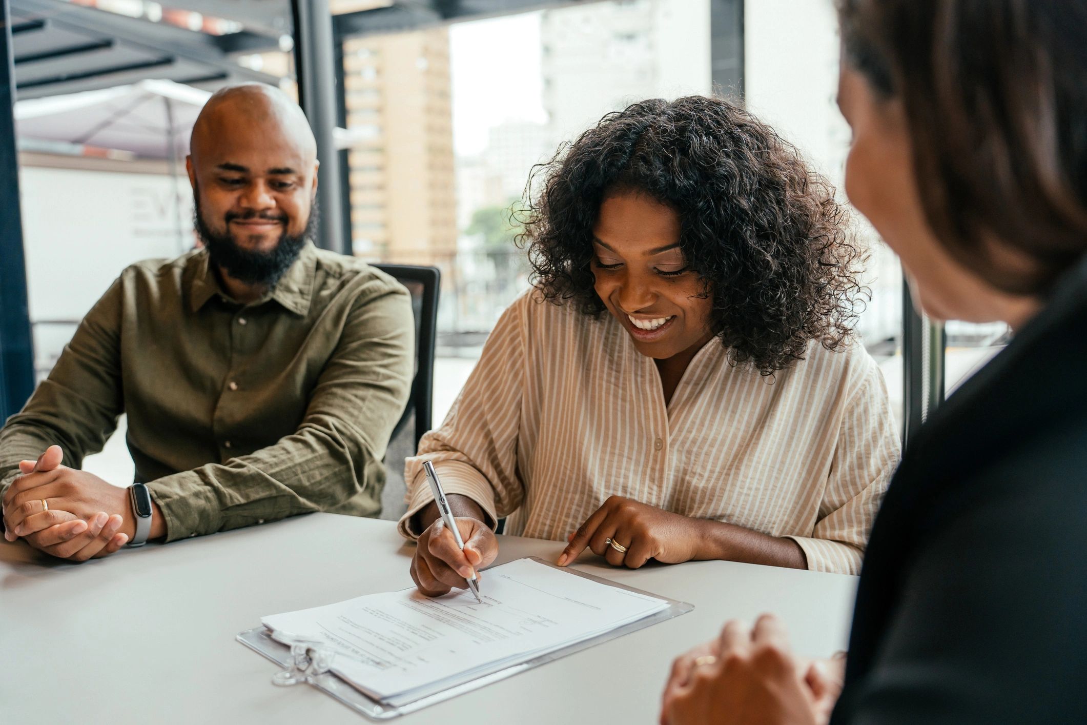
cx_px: 544
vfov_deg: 38.9
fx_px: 1027
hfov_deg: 55.8
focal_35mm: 34
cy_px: 362
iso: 400
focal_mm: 34
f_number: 2.8
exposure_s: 1/250
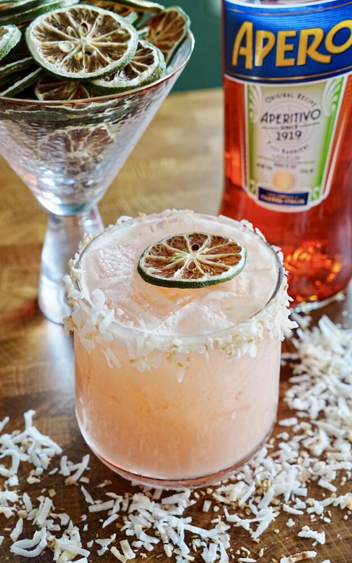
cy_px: 279
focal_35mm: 54
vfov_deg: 37.7
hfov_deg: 24.1
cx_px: 179
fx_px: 826
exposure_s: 1/80
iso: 800
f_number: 5
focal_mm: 34.5
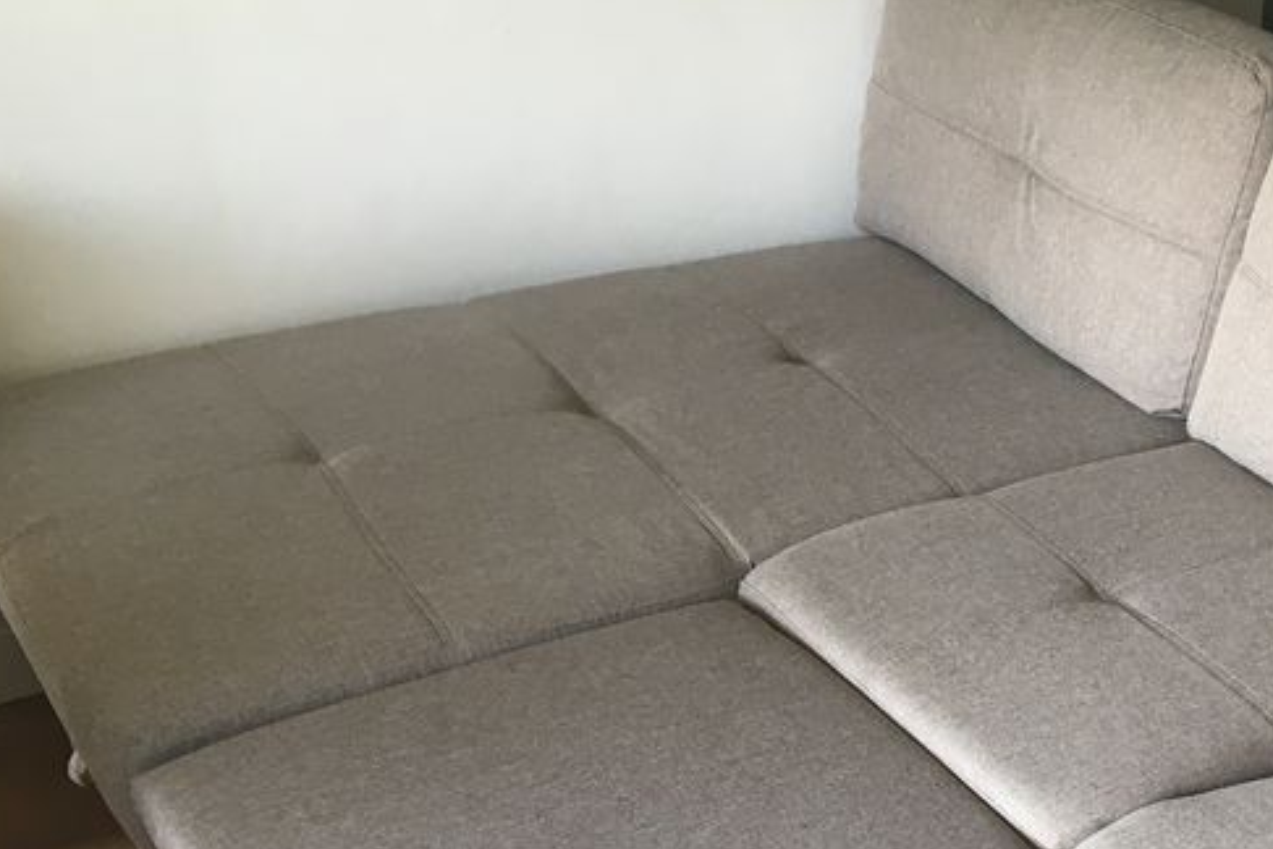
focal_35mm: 62
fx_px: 2192
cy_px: 849
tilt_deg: -34.4
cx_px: 1192
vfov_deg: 21.2
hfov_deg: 30.7
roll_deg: -0.7
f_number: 2.2
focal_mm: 4.15
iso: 25
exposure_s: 1/33
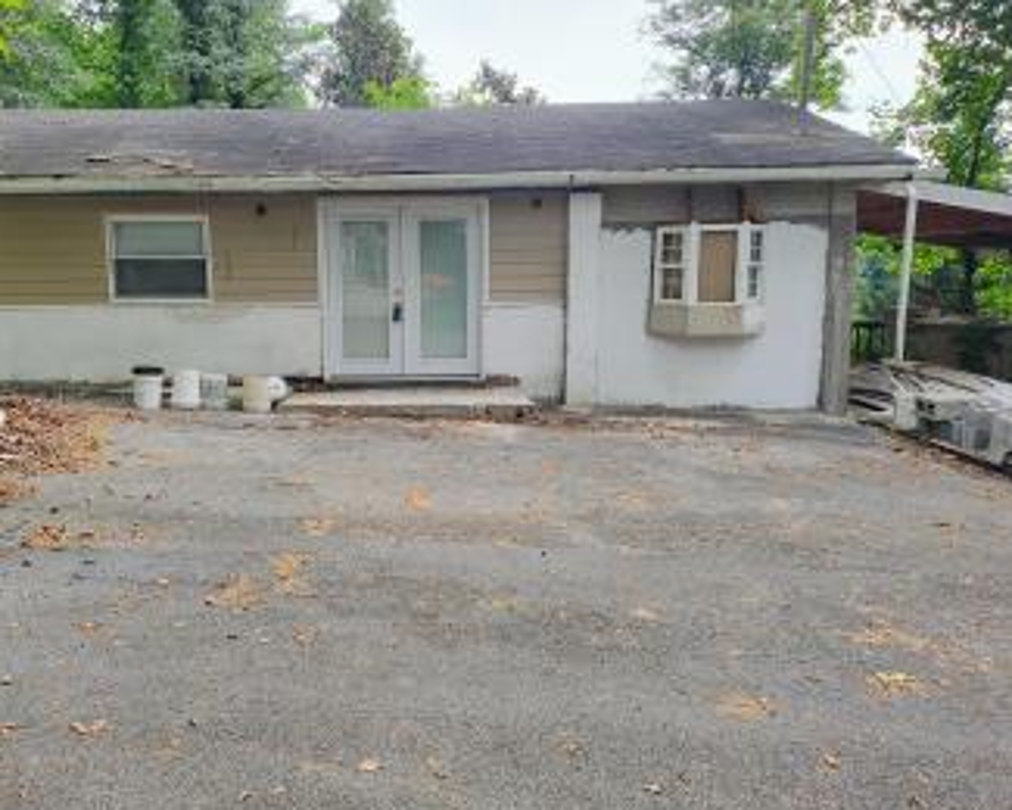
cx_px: 417
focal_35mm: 30
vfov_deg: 48.5
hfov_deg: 58.4
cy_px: 393
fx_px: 899
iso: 100
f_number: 1.7
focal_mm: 4.71
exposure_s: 1/449
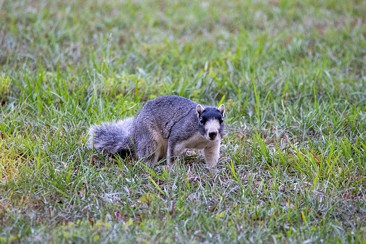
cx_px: 177
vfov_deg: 1.6
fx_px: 8977
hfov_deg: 2.3
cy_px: 160
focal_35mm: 883
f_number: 6.3
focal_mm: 600
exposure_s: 1/320
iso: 1250
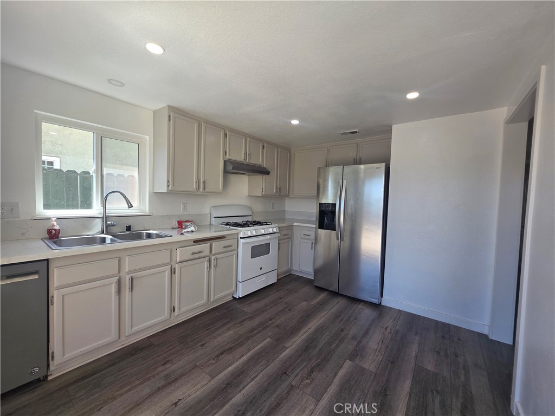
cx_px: 278
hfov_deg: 106.2
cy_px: 208
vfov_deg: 89.9
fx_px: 208
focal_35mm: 13
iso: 32
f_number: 1.9
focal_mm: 2.2
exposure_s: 1/120
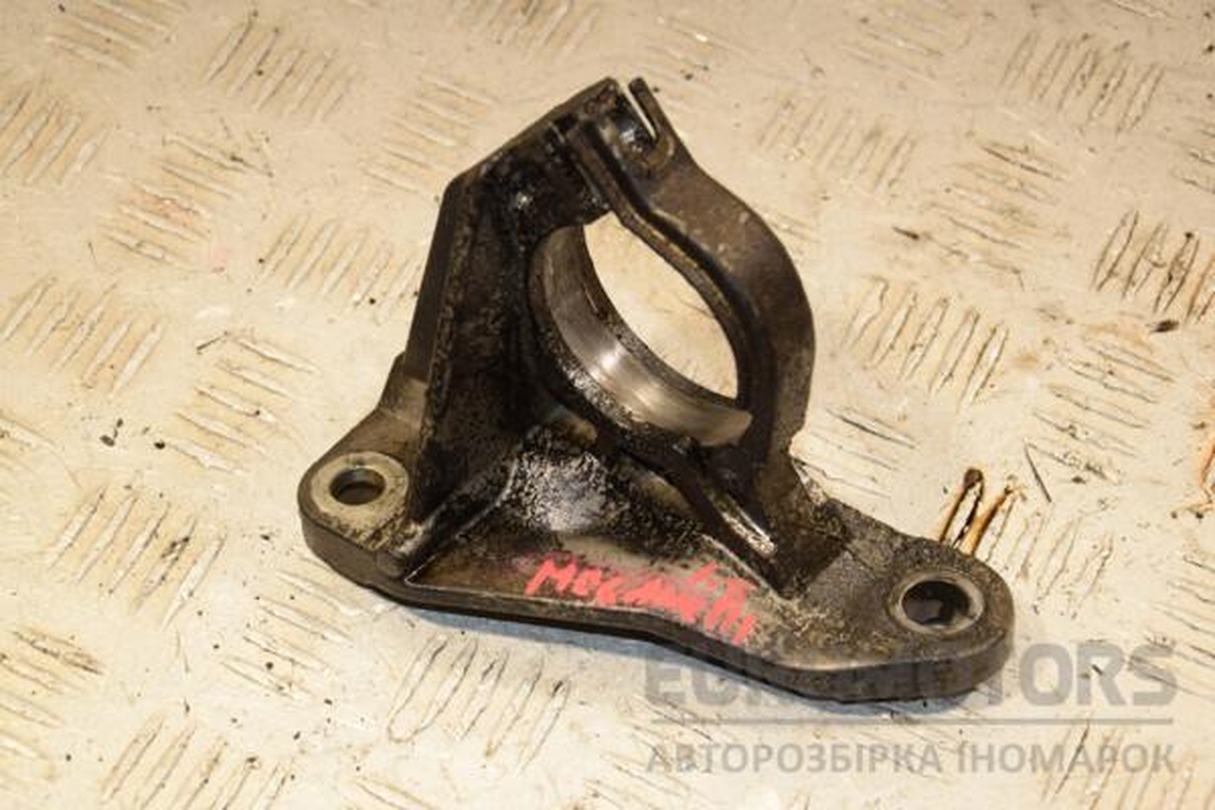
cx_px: 608
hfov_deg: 23.4
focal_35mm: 87
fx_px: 2936
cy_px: 405
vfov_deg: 15.7
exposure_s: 1/200
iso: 800
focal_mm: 58
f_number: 6.3
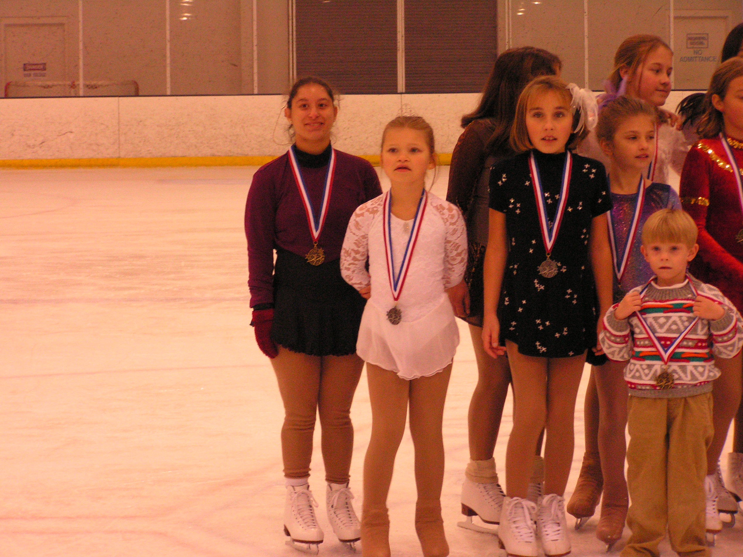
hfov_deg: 14.9
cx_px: 372
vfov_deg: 11.2
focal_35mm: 132
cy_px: 278
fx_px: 2833
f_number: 3.2
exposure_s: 1/60
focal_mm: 22
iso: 200
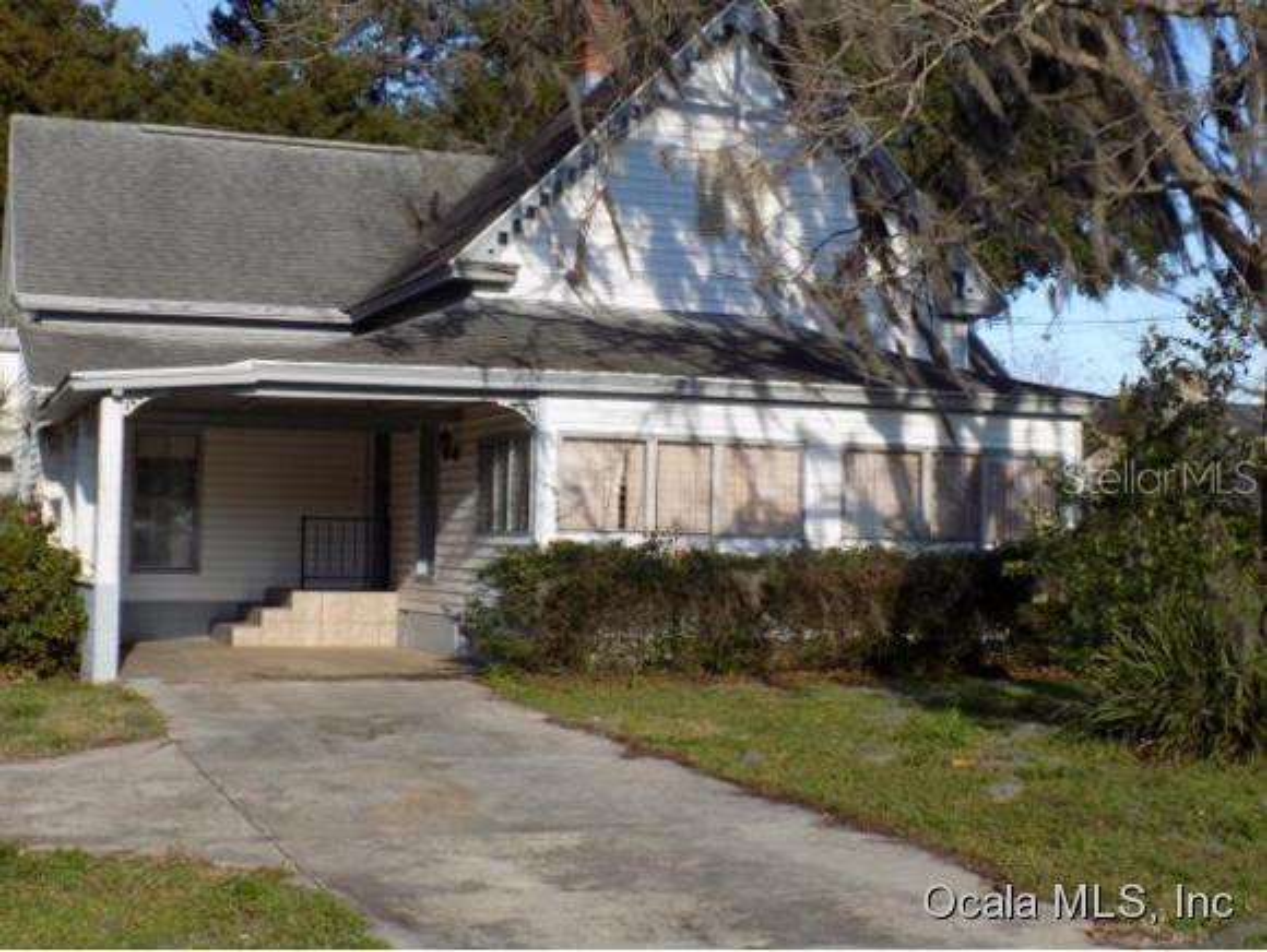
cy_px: 476
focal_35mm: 52
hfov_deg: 36.8
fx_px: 1905
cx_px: 634
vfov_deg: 28.1
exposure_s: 1/400
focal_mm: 9.3
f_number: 3.9
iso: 80
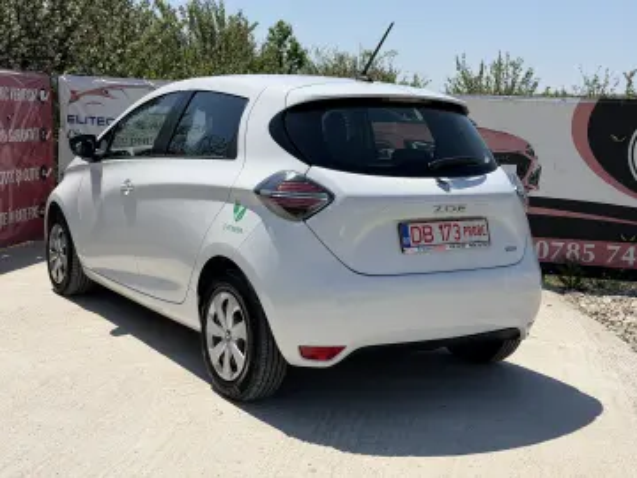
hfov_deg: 39.7
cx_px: 318
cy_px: 239
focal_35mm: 48
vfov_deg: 30.3
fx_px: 883
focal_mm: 6.76
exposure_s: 1/7143
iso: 64
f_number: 1.78
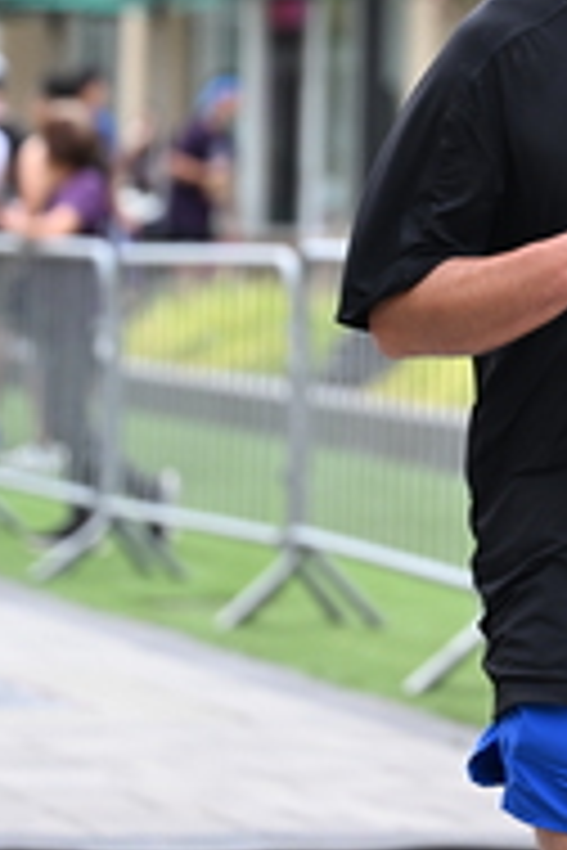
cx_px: 628
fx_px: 5622
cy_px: 13
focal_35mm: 238
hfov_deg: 5.8
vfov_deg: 8.6
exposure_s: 1/2000
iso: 640
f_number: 2.8
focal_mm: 82
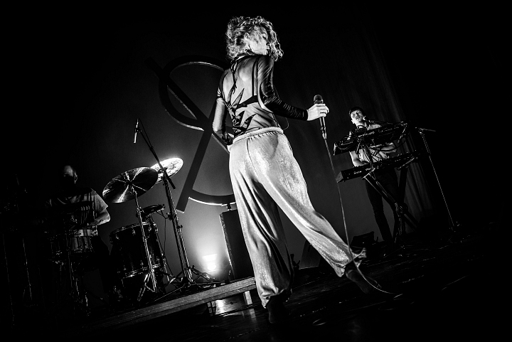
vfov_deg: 42.4
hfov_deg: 60.3
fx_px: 441
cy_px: 171
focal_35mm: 31
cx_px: 256
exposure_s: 1/100
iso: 800
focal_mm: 31
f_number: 2.8
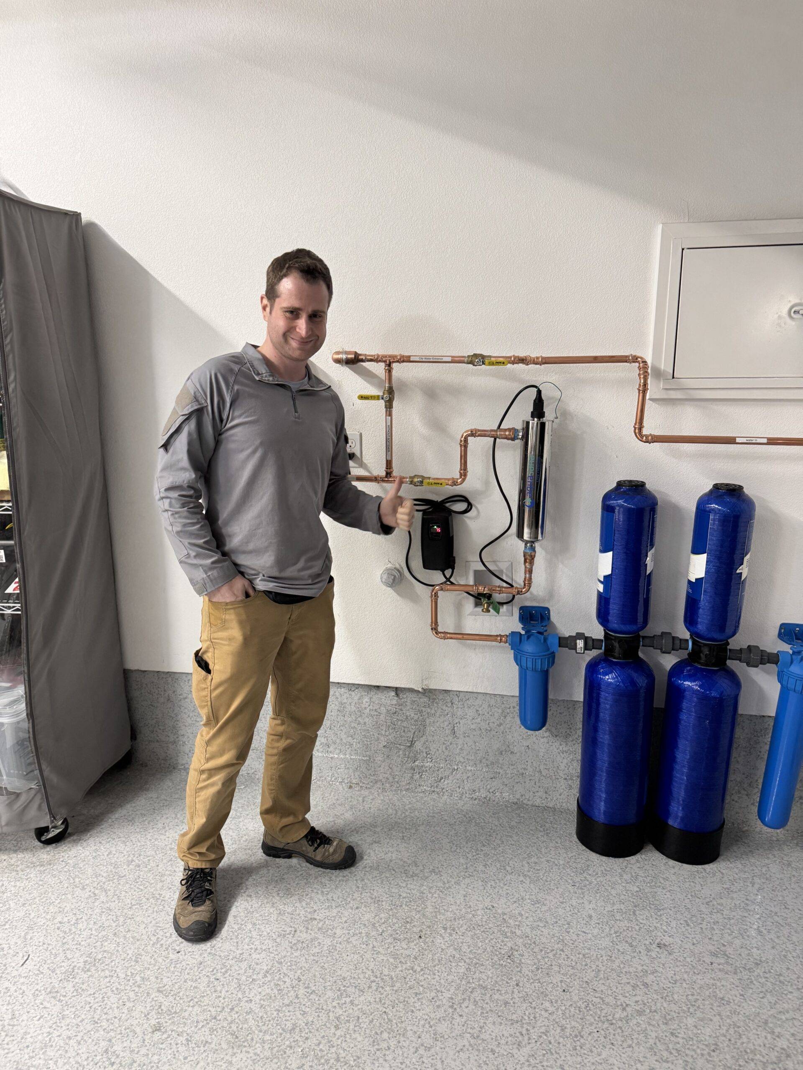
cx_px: 402
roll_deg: -0.6
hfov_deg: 56.8
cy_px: 535
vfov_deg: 71.6
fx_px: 742
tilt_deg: -13.8
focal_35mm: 24
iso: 320
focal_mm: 6.76
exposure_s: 1/60
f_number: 1.78
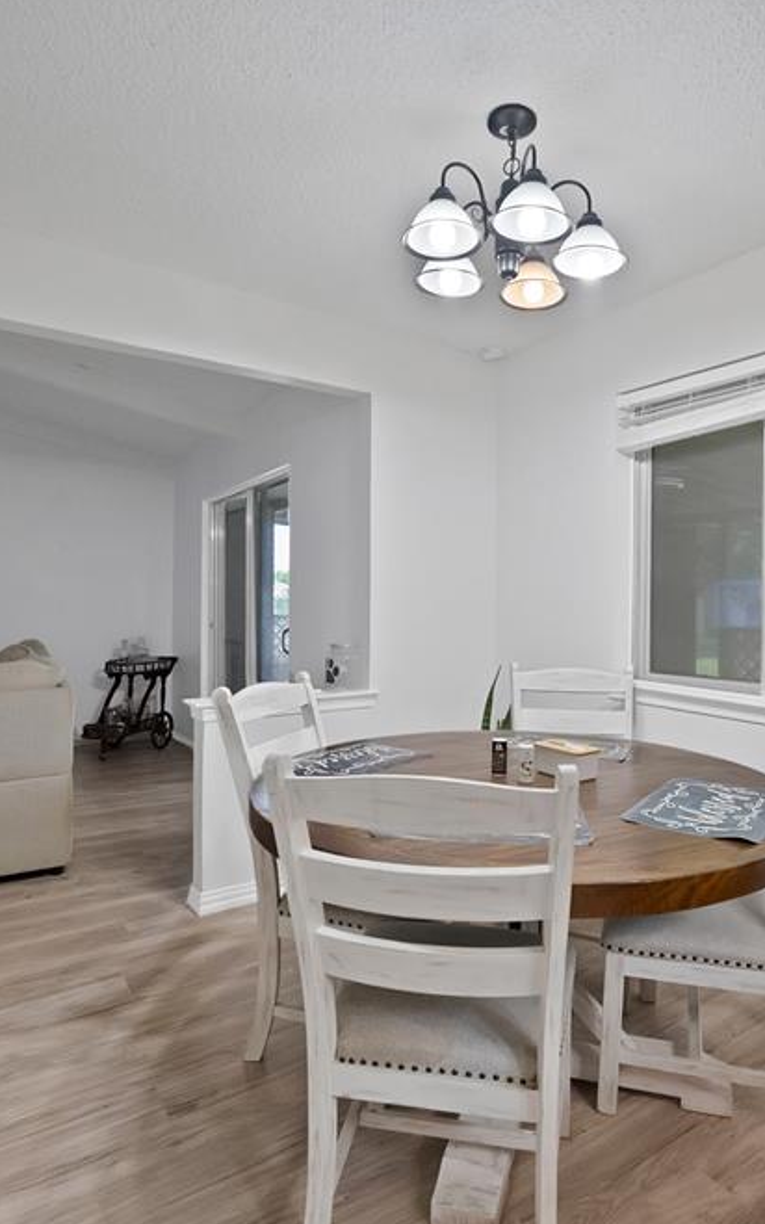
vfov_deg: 88.0
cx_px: 470
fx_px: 634
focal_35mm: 19
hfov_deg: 61.5
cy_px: 610
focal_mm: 12
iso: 12800
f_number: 2.8
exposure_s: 1/800
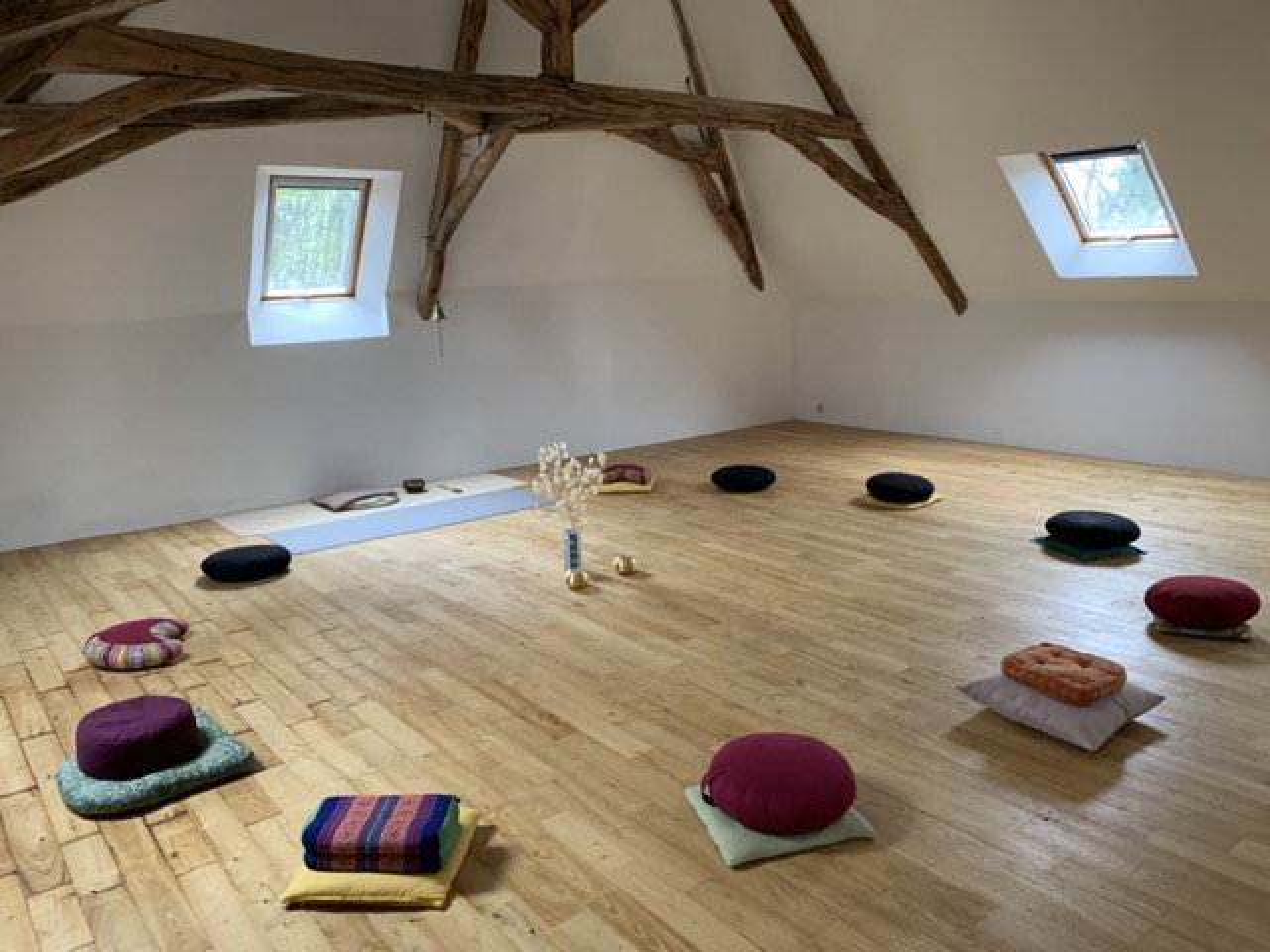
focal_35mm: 26
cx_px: 635
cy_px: 476
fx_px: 954
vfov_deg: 53.1
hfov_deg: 67.3
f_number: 1.8
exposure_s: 1/60
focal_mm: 4.25
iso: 160
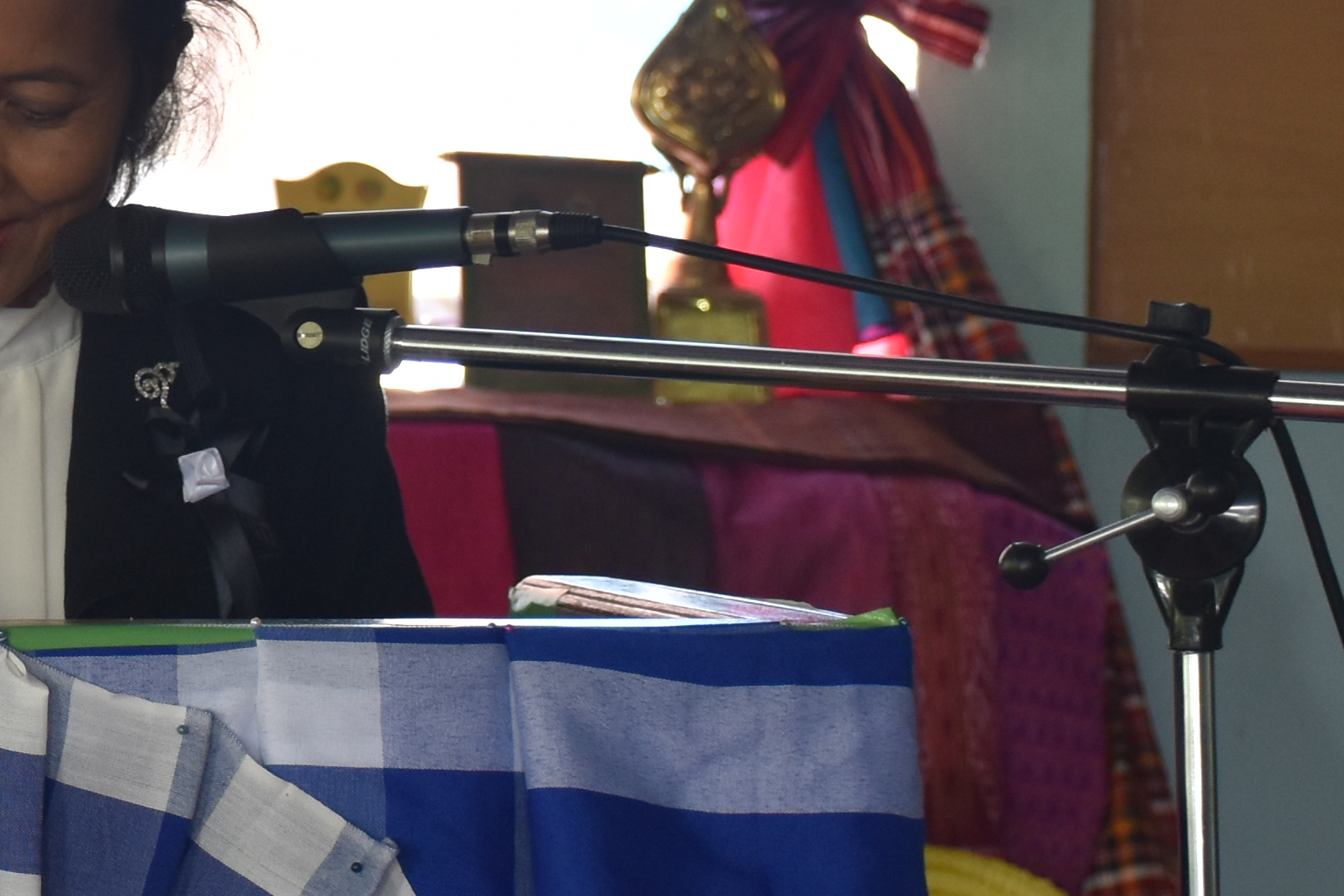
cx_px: -213
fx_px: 6981
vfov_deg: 7.3
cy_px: 215
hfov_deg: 10.8
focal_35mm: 187
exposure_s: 1/100
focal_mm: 34
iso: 400
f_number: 5
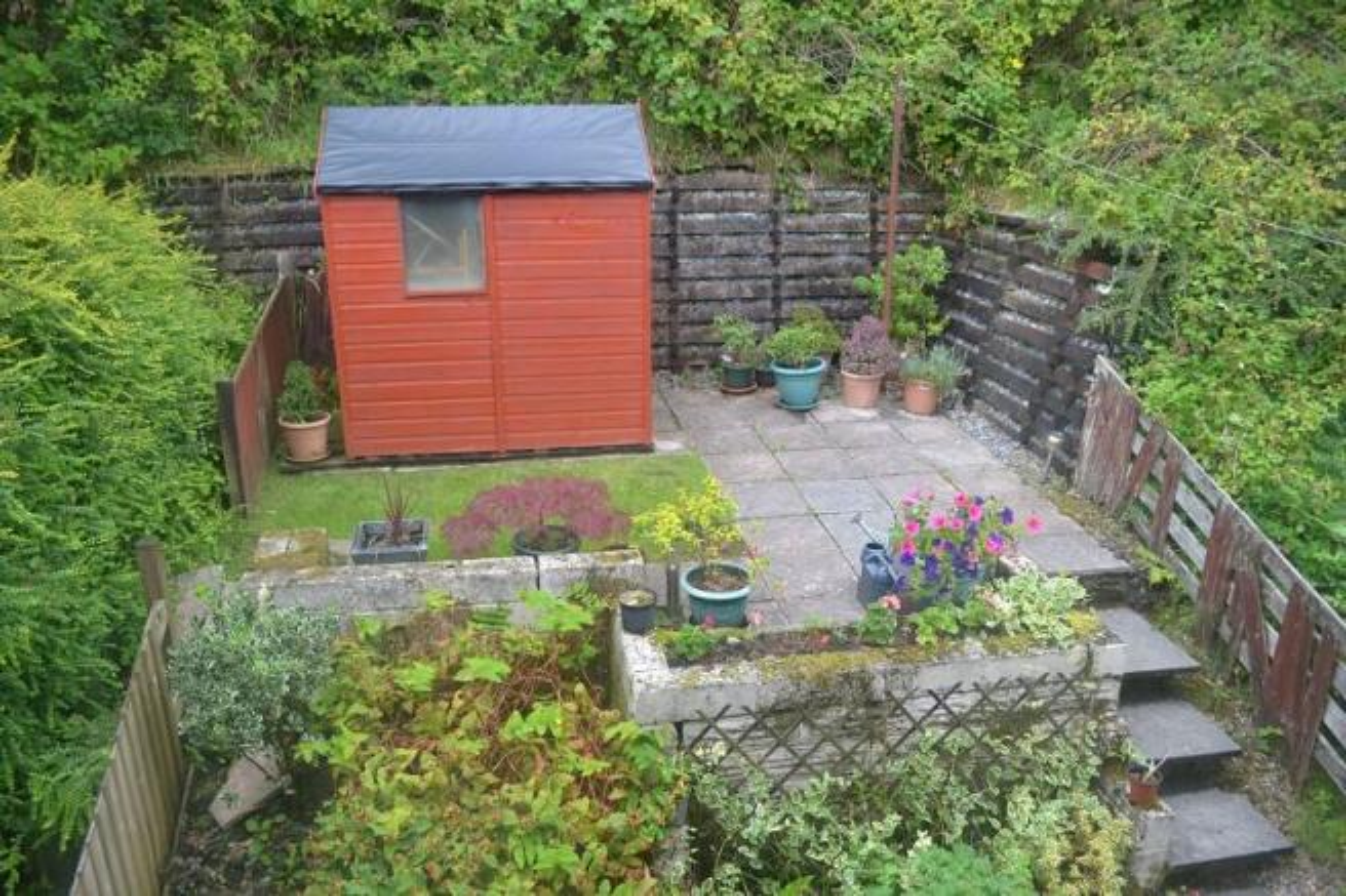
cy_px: 448
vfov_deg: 47.9
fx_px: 1009
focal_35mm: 27
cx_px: 673
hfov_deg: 67.4
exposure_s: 1/50
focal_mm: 18
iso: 100
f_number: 3.5
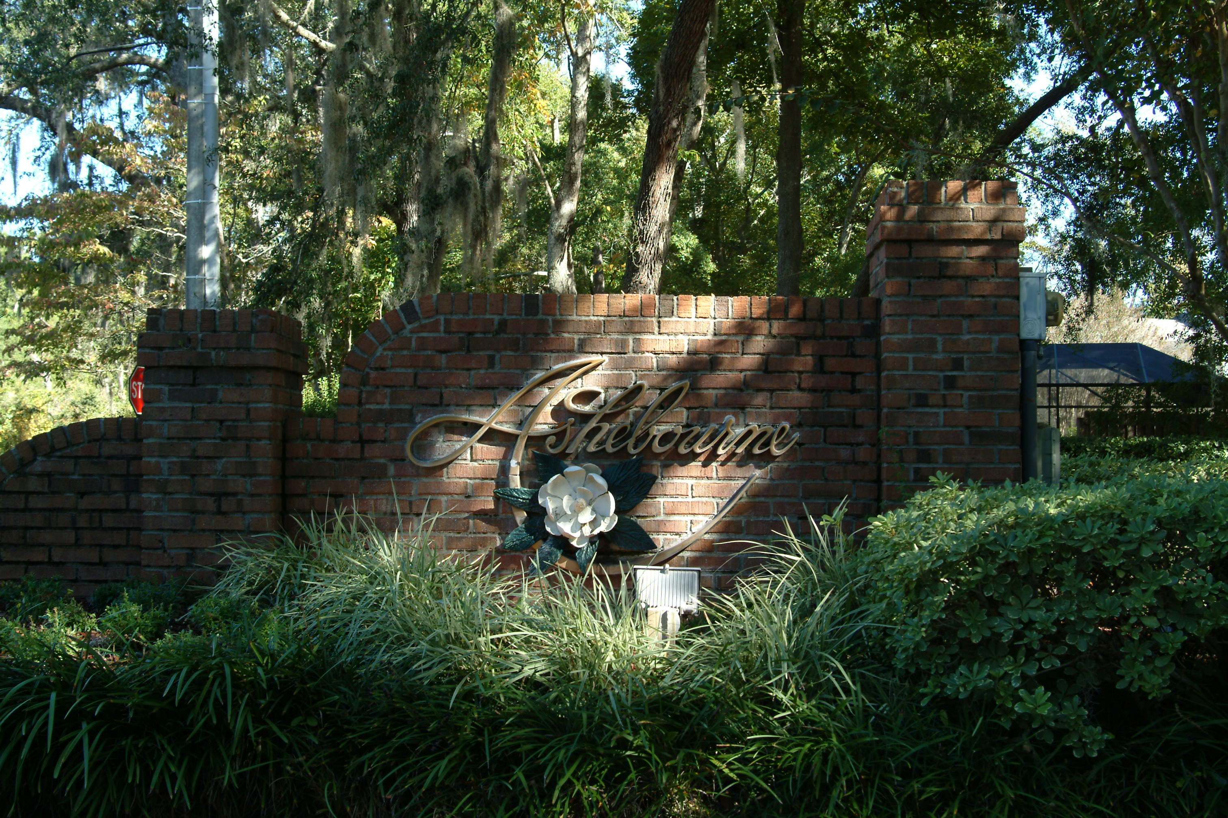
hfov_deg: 46.4
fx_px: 1433
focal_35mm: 42
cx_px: 614
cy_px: 409
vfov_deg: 31.9
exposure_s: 1/180
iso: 400
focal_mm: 28
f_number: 6.7
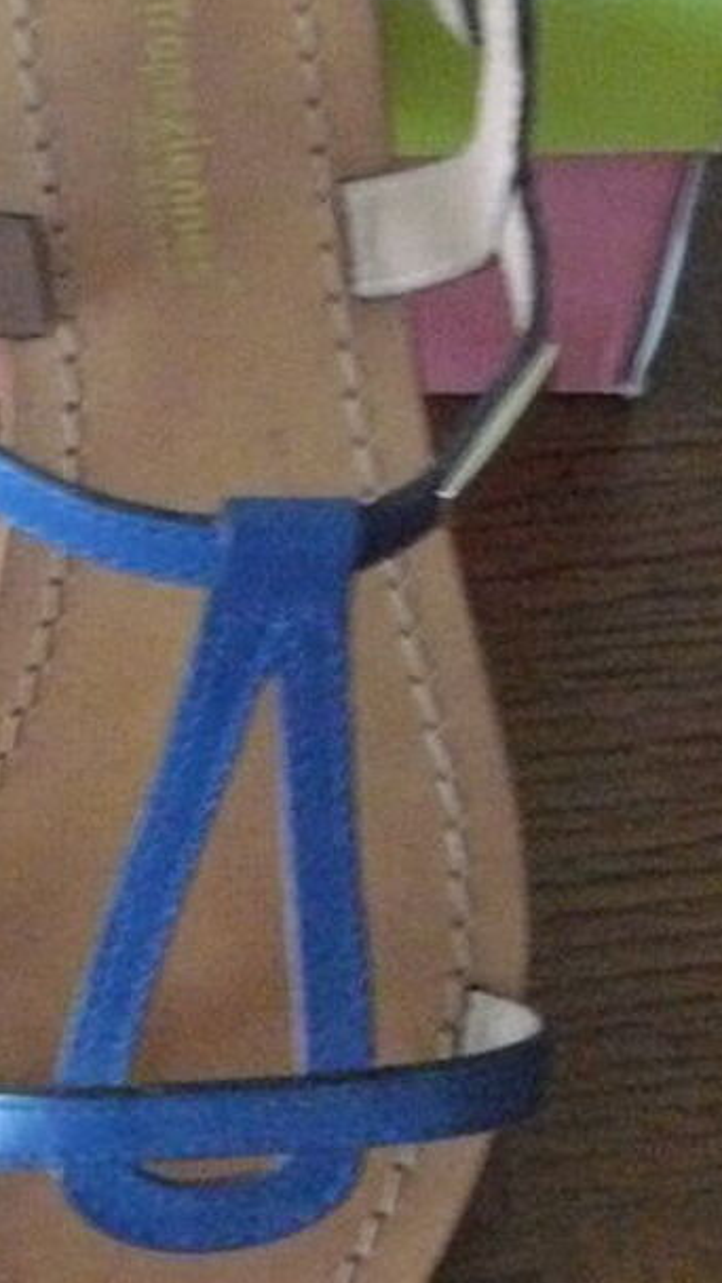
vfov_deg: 24.7
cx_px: -97
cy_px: 529
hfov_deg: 13.7
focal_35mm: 86
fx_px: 2927
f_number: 2.8
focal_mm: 6
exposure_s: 1/15
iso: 800
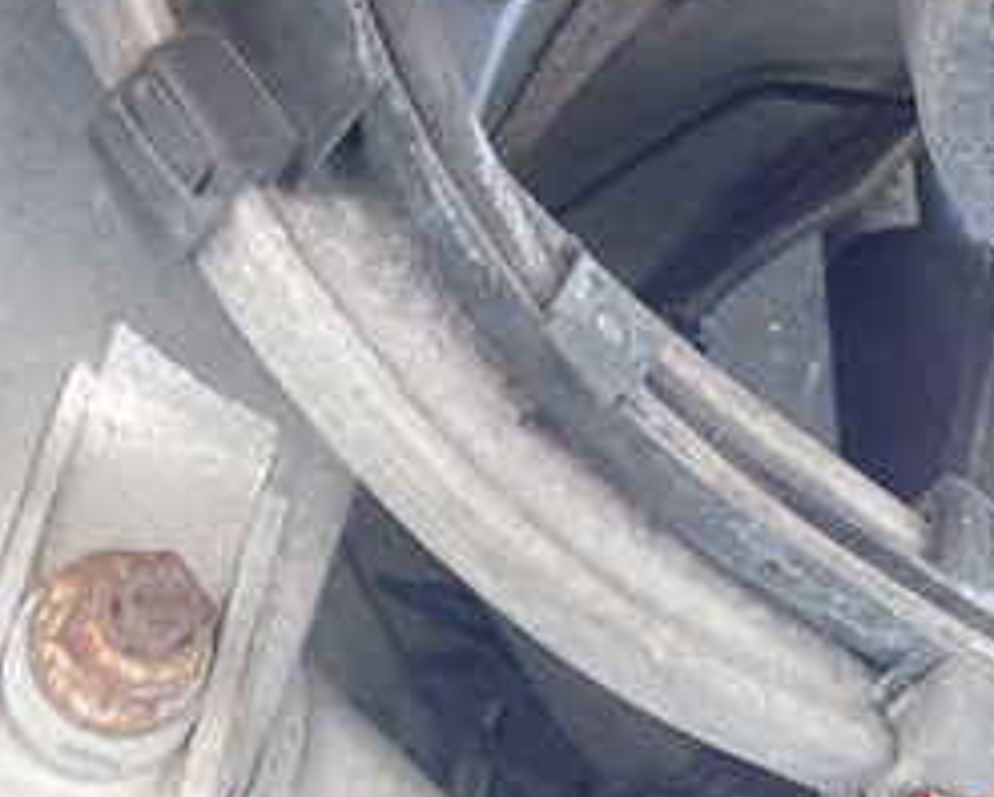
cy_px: -20
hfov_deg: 26.7
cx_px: 620
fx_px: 2090
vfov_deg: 20.8
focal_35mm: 71
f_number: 2.3
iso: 320
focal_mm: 5.4
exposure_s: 1/30
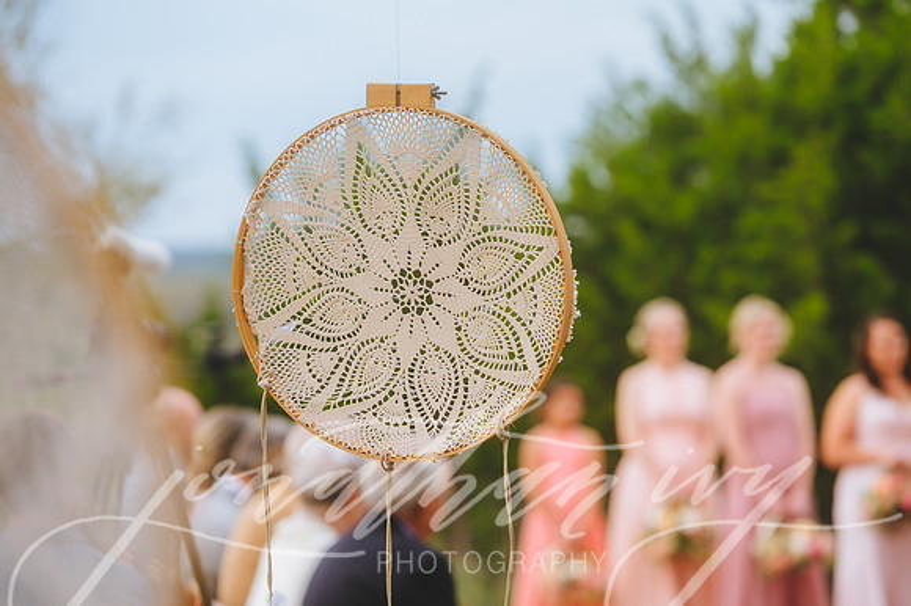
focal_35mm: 155
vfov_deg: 8.8
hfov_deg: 13.3
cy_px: 303
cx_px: 456
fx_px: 3920
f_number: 2.8
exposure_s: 1/800
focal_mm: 155
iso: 800
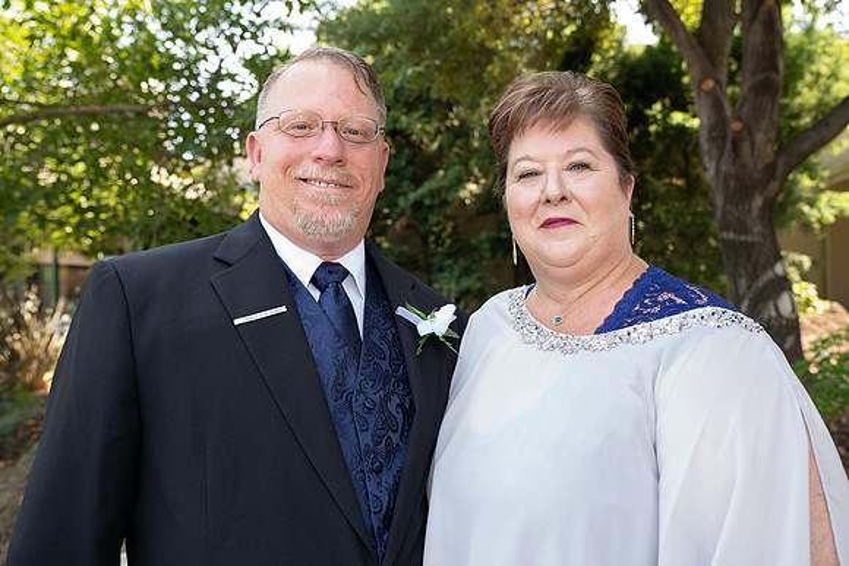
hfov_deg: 60.3
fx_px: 731
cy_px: 283
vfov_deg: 42.3
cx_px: 424
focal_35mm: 31
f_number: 4.5
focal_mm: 31
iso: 400
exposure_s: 1/125
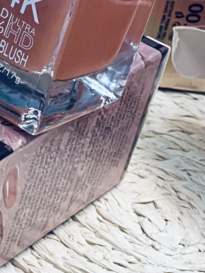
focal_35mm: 313
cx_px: -191
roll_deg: -15.9
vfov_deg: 6.3
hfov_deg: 4.7
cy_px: 46
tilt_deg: -26.1
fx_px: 2471
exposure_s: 1/100
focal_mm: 9
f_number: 2.8
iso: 80
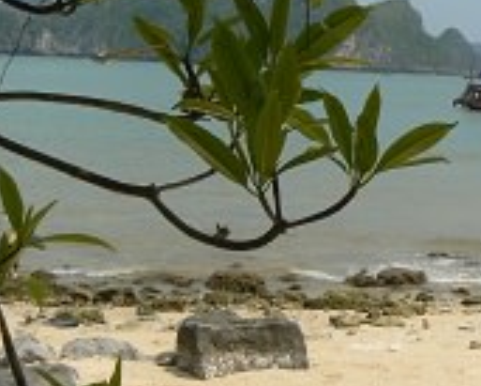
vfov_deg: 17.6
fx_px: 1239
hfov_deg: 21.6
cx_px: 401
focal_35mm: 87
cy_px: 89
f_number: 7.1
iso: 80
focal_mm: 6
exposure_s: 1/400
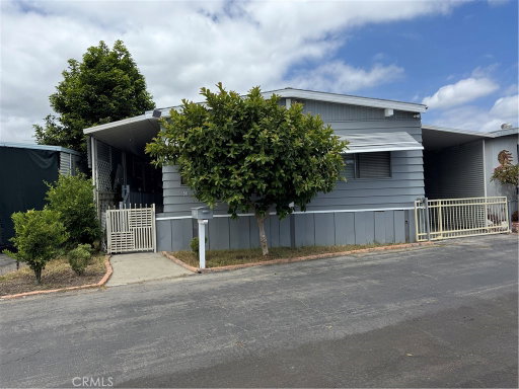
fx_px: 360
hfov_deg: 71.6
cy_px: 194
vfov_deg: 56.8
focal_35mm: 24
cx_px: 260
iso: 80
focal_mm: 6.76
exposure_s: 1/4049
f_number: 1.78
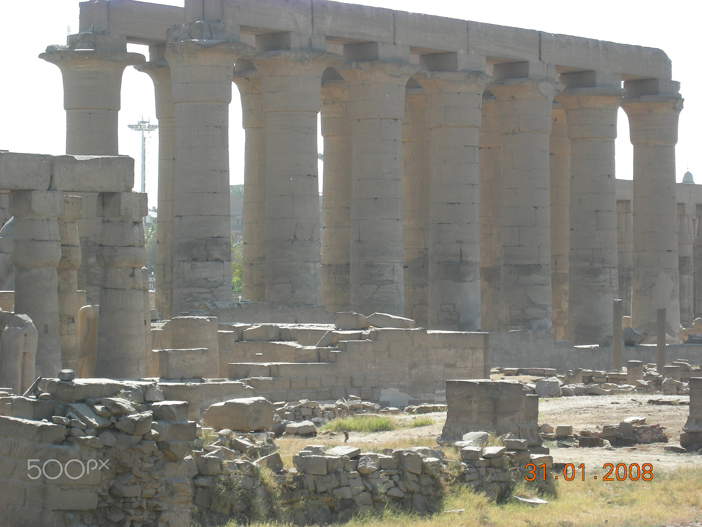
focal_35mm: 126
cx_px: 351
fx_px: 2555
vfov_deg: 11.8
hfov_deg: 15.6
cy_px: 264
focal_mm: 26.3
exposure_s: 1/133
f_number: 5.8
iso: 64
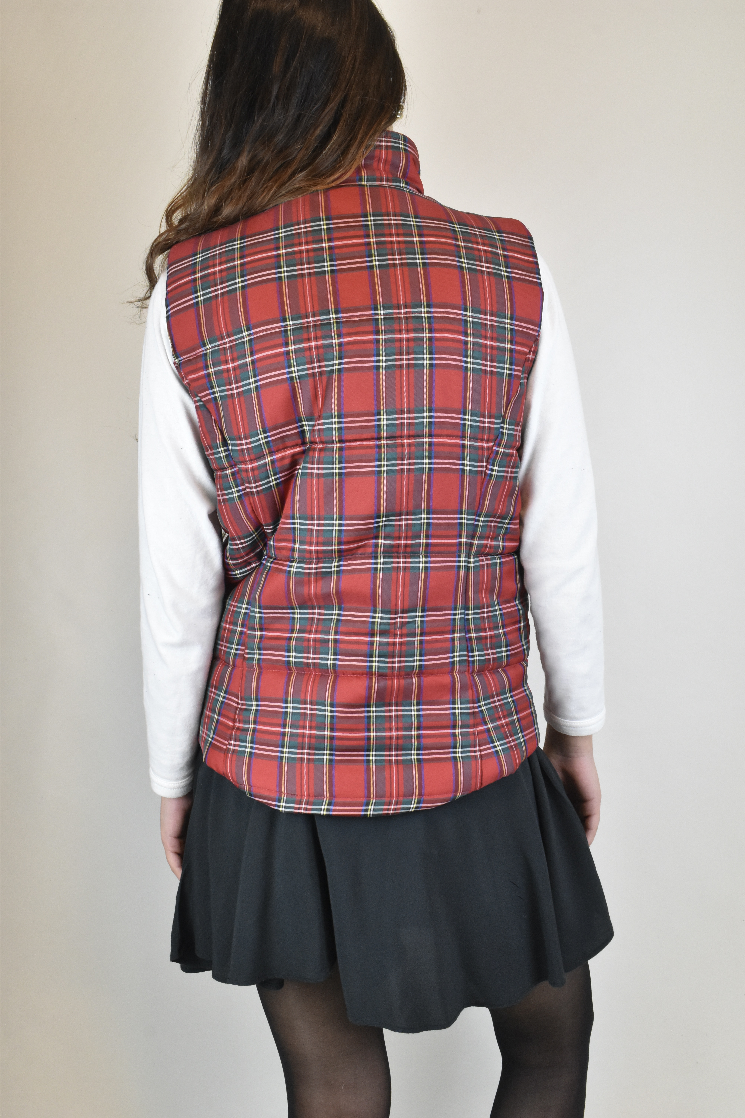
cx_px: 372
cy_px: 559
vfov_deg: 53.1
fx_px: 1117
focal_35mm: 36
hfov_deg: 36.9
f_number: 13
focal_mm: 24
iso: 1600
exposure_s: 1/50
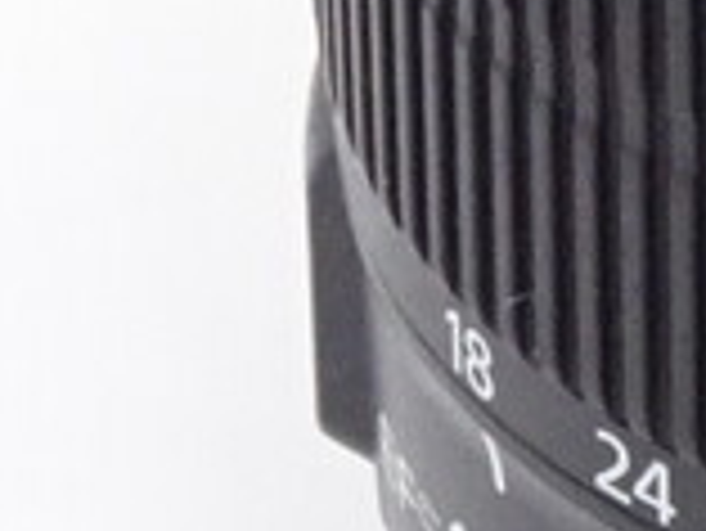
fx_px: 10614
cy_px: -567
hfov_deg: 3.8
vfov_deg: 2.8
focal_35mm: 520
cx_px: 1210
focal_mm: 11.66
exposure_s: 1/80
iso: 640
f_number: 4.5
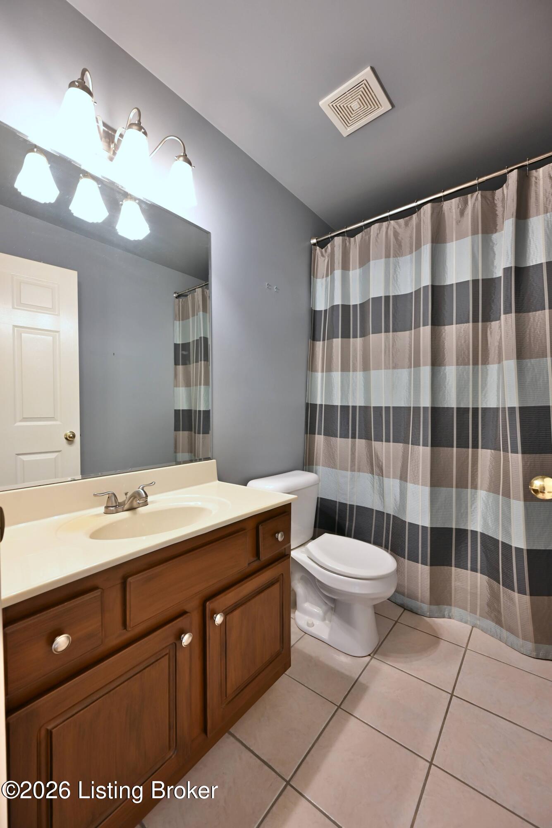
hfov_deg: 77.4
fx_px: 345
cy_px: 414
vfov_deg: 100.4
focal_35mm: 15
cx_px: 276
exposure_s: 1/10
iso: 560
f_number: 5.6
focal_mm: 15
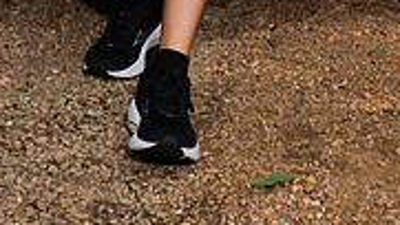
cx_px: 144
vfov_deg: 7.6
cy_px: -260
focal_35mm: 151
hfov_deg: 14.2
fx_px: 1602
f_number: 7.1
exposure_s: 1/250
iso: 250
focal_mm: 58
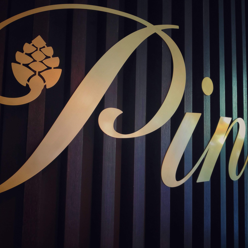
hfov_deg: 65.0
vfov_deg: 65.0
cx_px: 118
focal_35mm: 24
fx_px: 195
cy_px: 122
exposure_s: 1/50
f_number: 1.9
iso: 691
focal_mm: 3.94
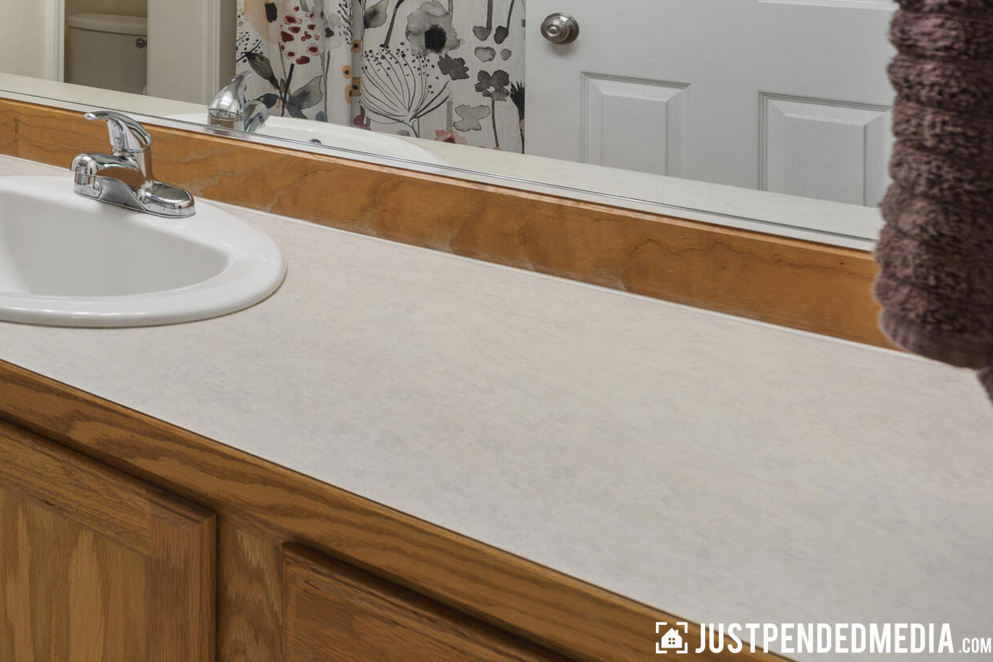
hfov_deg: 37.4
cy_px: -131
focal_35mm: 39
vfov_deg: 29.5
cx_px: -199
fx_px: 1076
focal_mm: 16
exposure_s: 1/2
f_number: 8
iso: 100
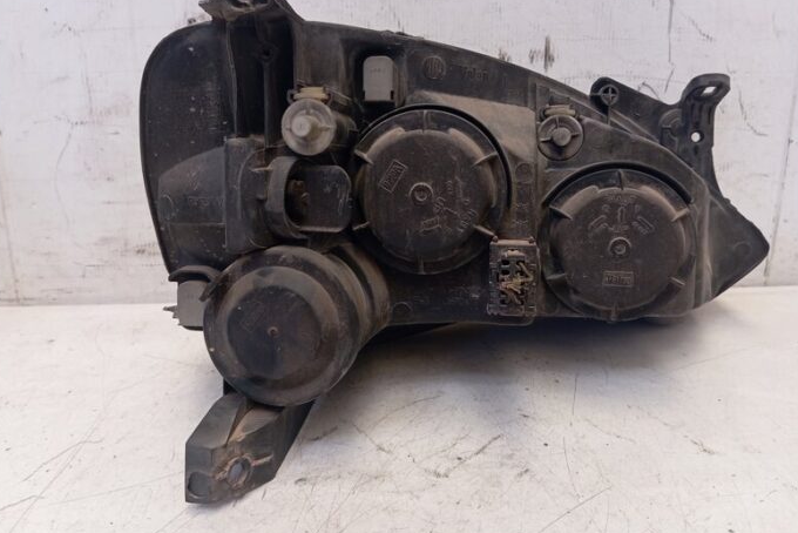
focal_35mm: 30
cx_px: 393
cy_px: 237
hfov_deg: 61.9
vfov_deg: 43.6
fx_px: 665
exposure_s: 1/33.3
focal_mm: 4.22
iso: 341
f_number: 1.8
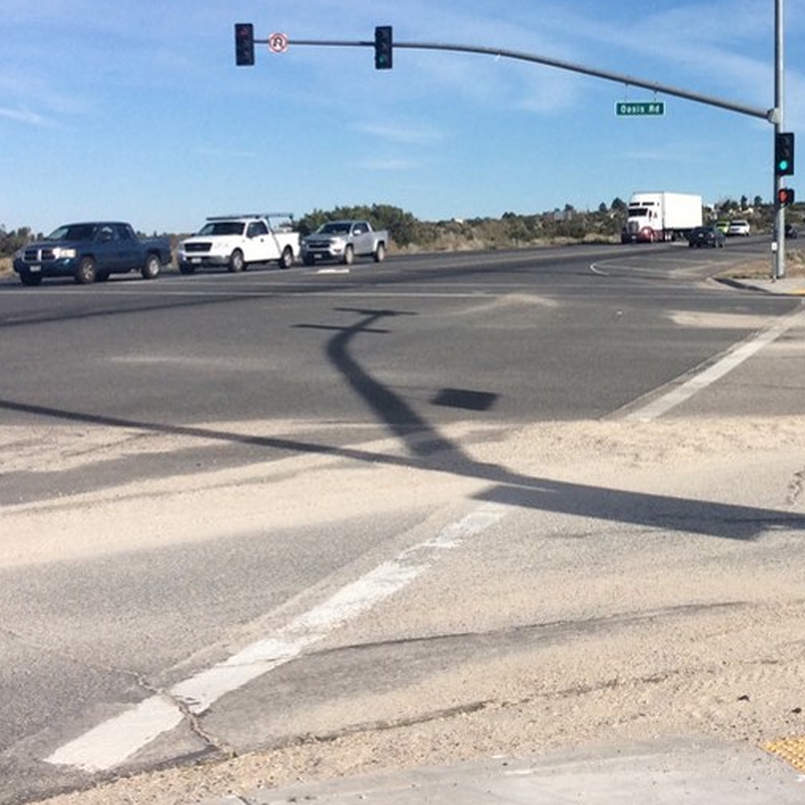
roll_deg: +0.8
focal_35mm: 57
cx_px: 649
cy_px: 256
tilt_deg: -0.1
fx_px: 1500
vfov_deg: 29.8
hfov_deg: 29.3
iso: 32
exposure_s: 1/2288
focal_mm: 3.3
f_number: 2.4
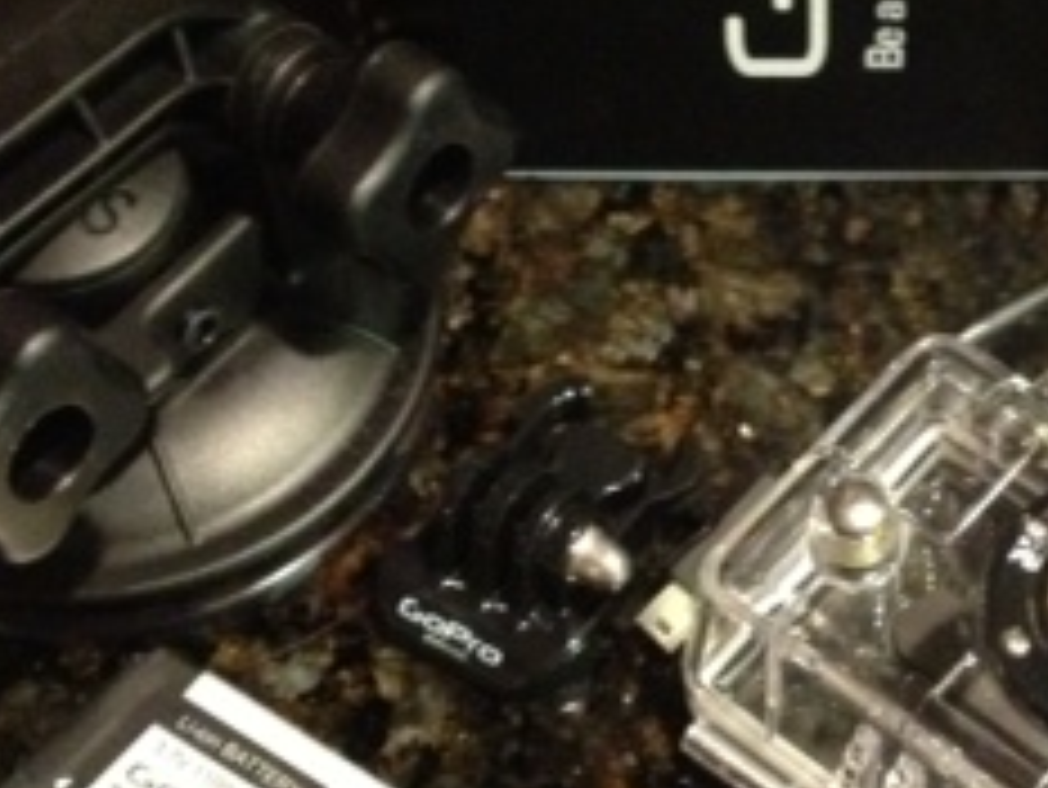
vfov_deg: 15.3
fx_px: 2908
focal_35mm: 96
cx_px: 945
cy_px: 612
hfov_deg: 20.0
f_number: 2.4
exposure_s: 1/15
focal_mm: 4.28
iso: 640
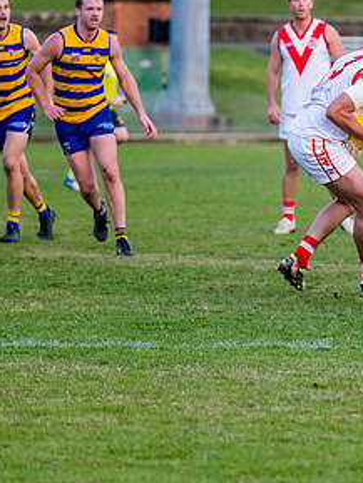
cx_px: 427
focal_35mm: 331
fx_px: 4625
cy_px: 168
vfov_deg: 6.0
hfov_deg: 4.5
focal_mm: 170
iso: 1600
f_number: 4
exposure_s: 1/1600
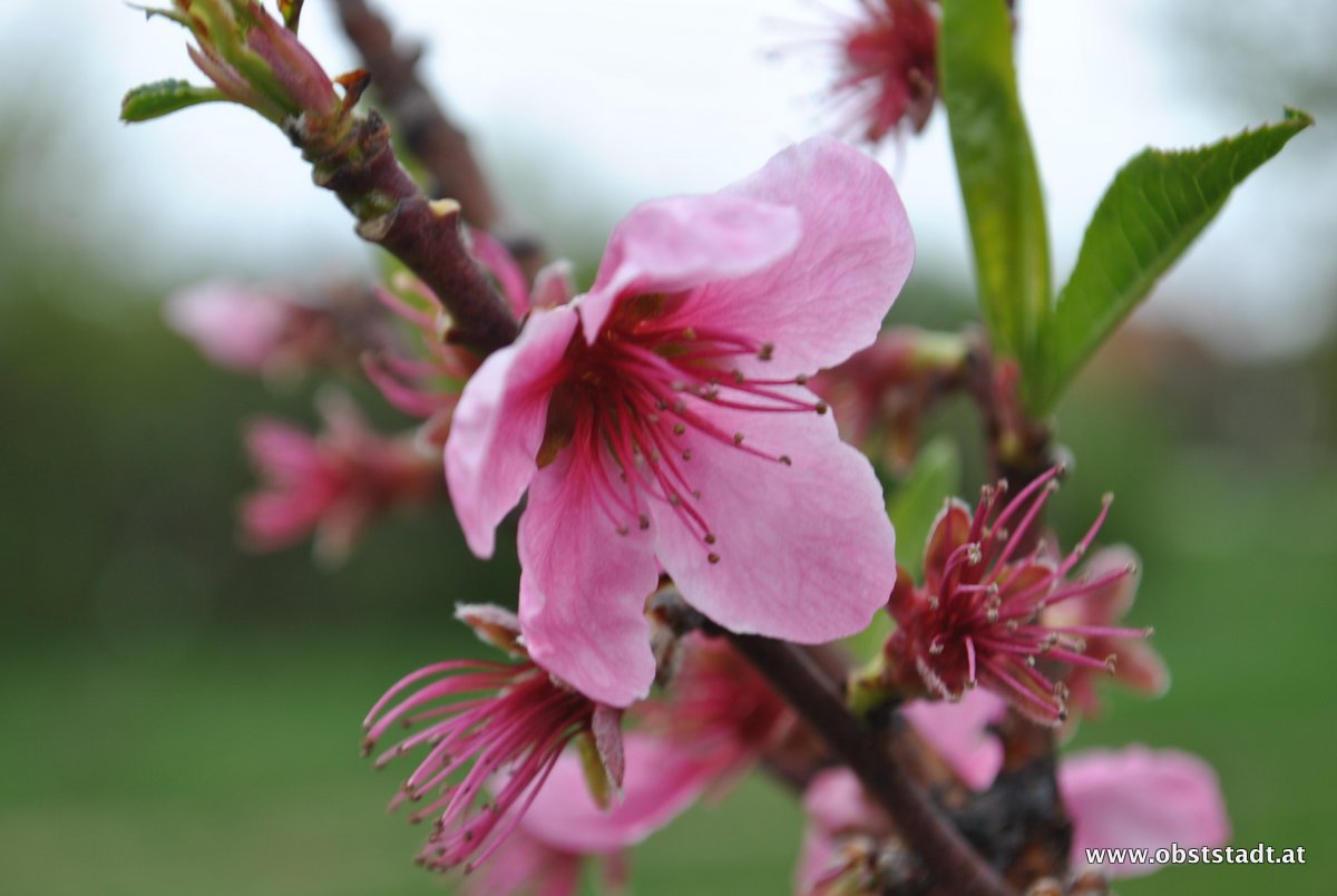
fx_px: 3068
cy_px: 448
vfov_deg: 16.6
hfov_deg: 24.6
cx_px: 668
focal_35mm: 82
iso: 100
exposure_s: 1/80
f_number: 8
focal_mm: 55
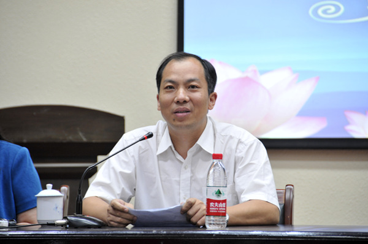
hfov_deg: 8.1
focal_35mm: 255
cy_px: 122
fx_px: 2602
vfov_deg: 5.4
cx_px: 184
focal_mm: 170
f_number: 5.6
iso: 400
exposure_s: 1/4
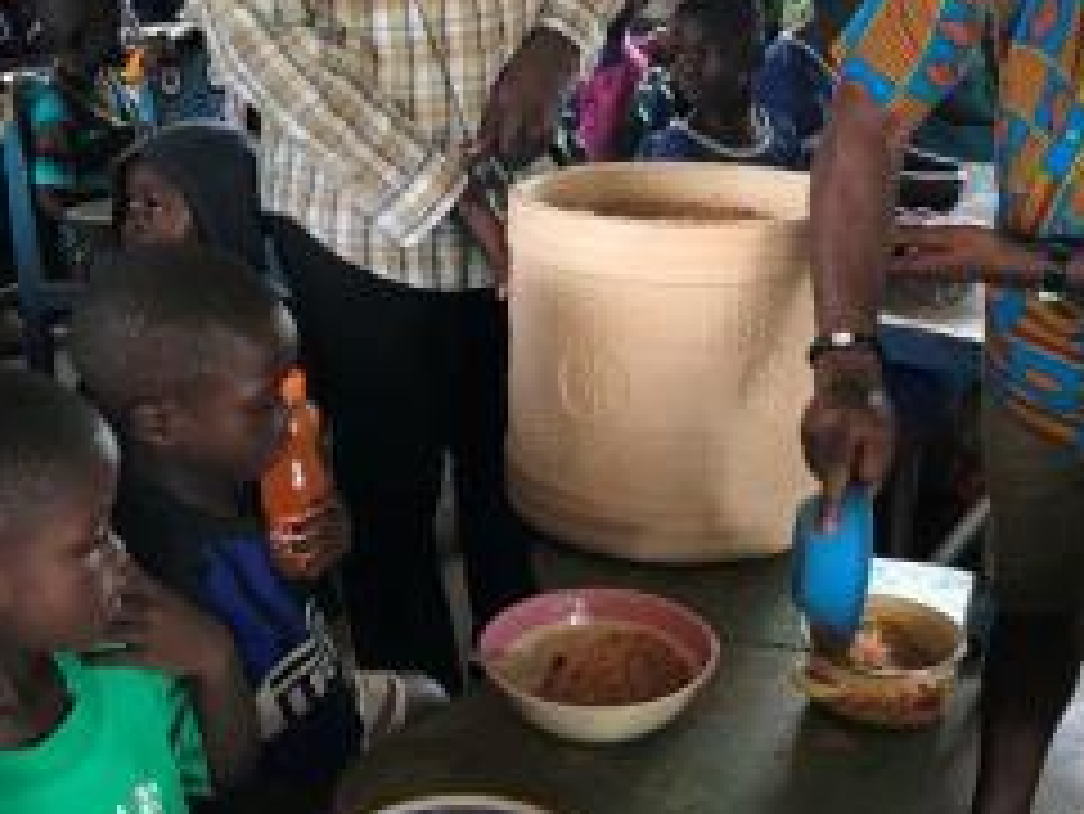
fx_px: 1629
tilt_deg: -19.2
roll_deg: +0.0
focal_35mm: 52
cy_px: 301
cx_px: 594
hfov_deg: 36.8
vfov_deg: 28.0
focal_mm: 3.99
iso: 40
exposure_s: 1/25
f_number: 1.8
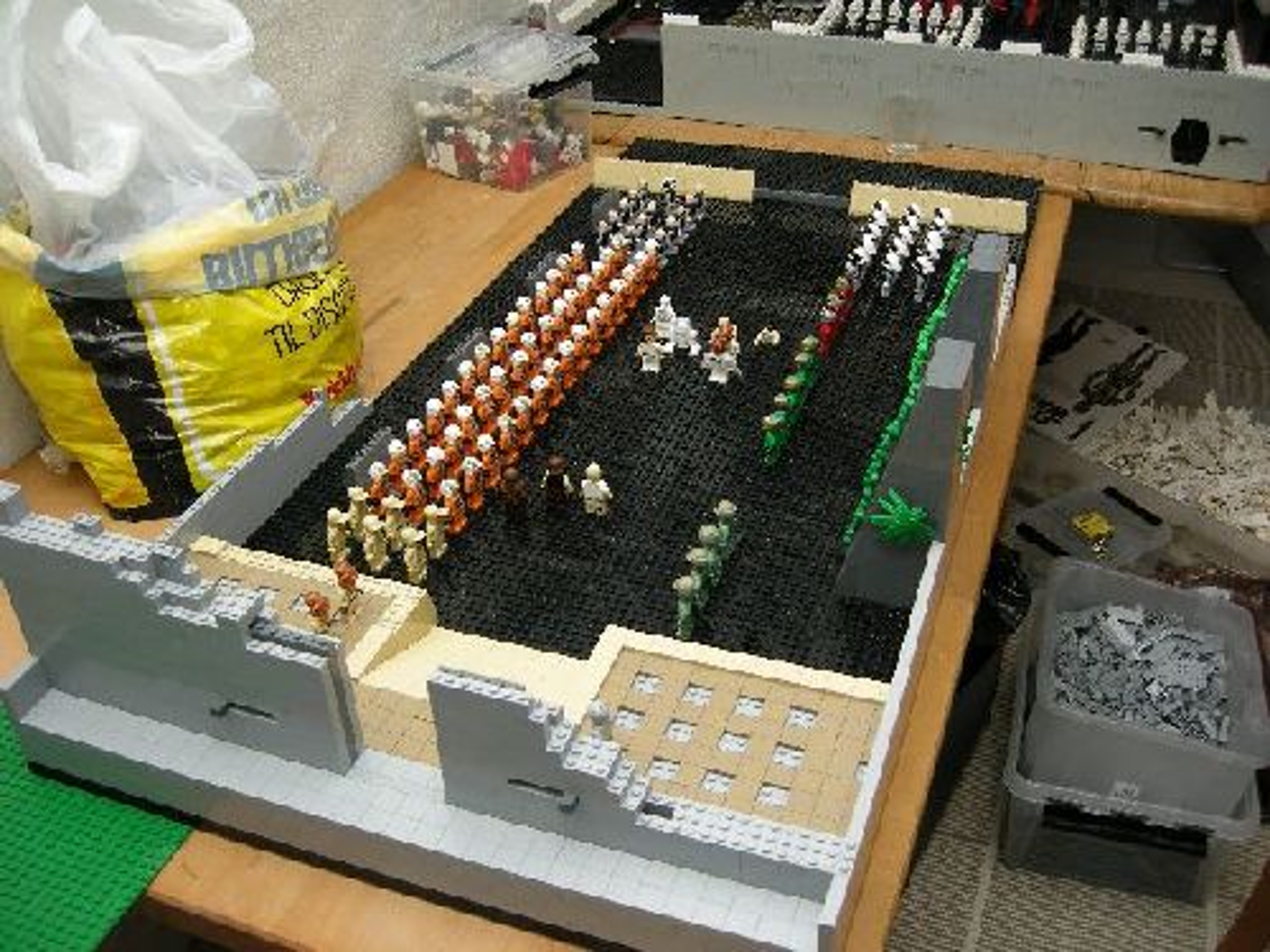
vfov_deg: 39.7
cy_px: 476
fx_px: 1321
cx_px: 635
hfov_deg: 51.4
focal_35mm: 36
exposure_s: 1/60
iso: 64
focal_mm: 7.5
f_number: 2.7
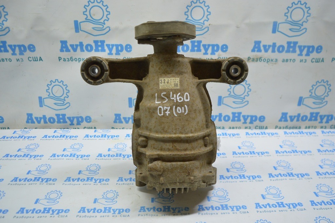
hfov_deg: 62.0
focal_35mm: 30
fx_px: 279
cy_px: 112
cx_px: 168
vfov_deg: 43.5
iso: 400
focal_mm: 20
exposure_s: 1/60
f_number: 3.8
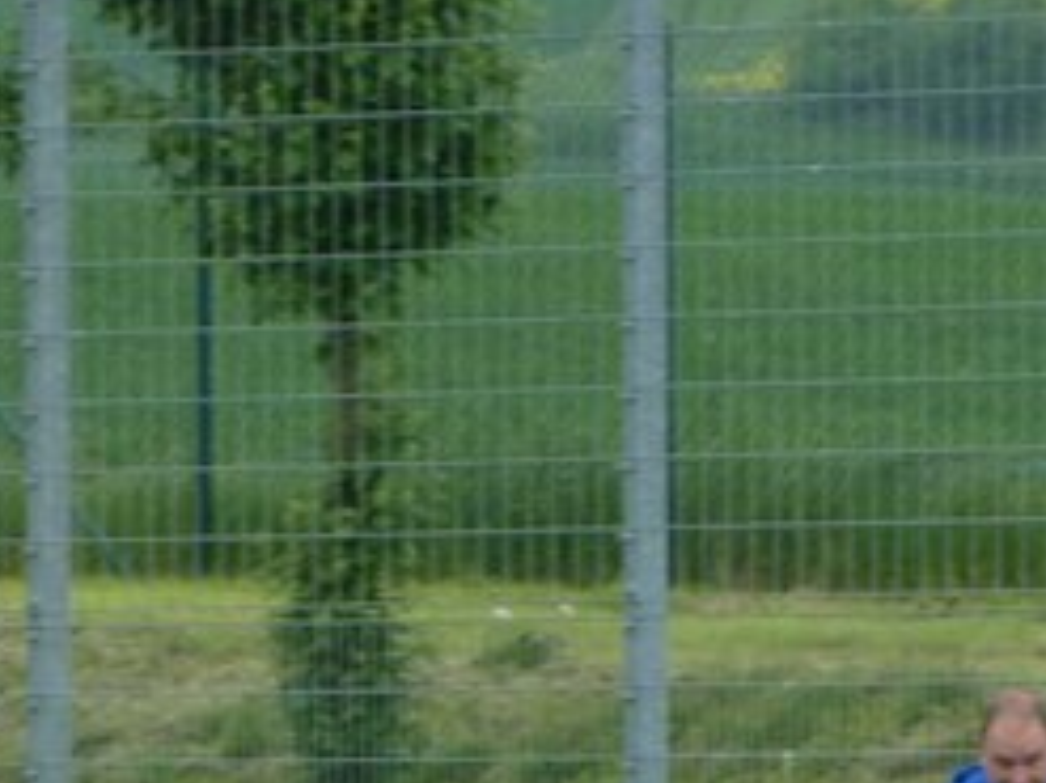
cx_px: 1114
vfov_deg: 1.7
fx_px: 25702
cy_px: 1098
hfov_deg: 2.3
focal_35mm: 851
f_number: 4.9
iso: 160
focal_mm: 49.2
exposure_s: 1/320
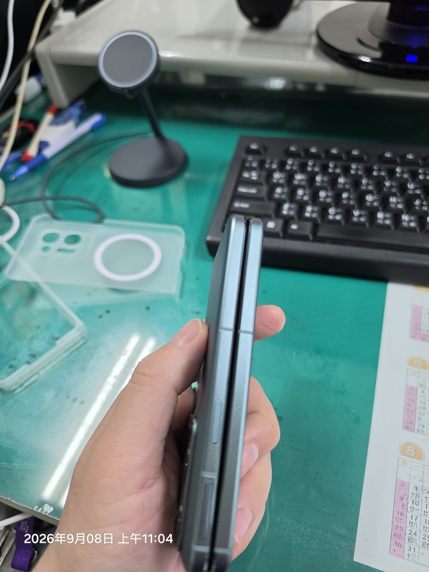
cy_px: 286
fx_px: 380
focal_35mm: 23
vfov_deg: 73.9
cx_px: 214
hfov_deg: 58.9
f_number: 1.4
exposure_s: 1/120
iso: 125
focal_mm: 6.5
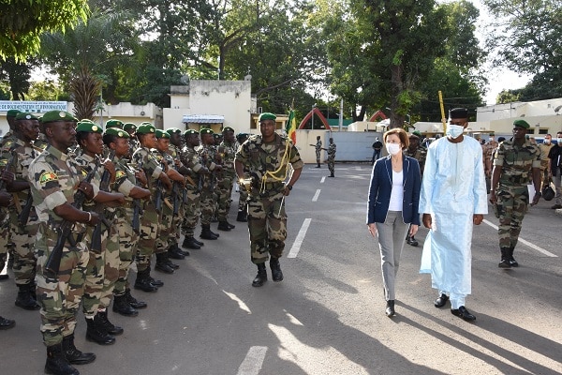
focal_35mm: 30
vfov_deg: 43.6
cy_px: 188
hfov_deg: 61.9
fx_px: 468
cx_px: 281
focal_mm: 20
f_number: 13
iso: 800
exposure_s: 1/125
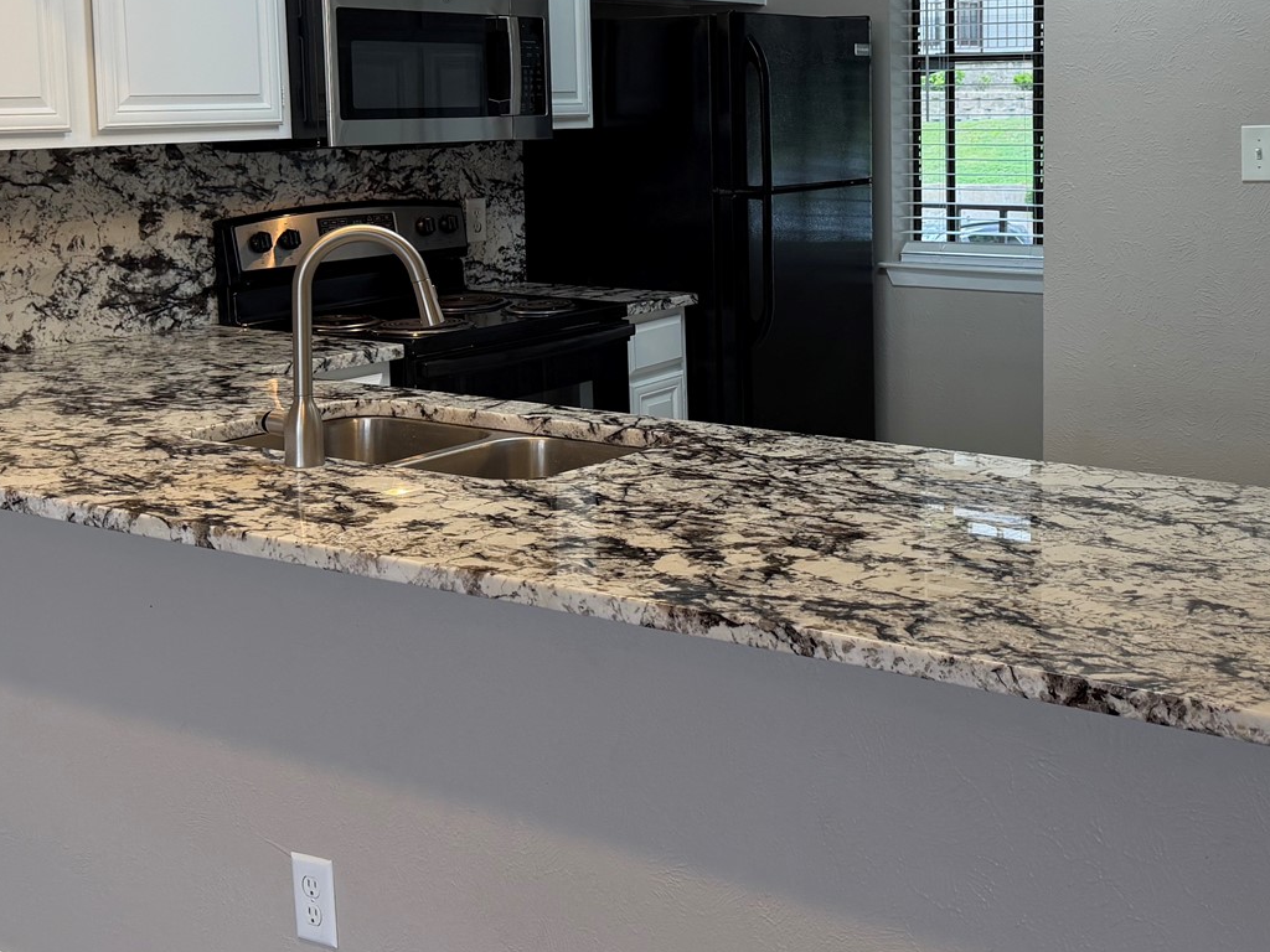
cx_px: 866
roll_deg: +1.0
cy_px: 240
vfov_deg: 29.8
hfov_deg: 39.1
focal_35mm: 48
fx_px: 1761
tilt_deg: -5.3
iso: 100
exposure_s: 1/120
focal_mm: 6.76
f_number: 1.78
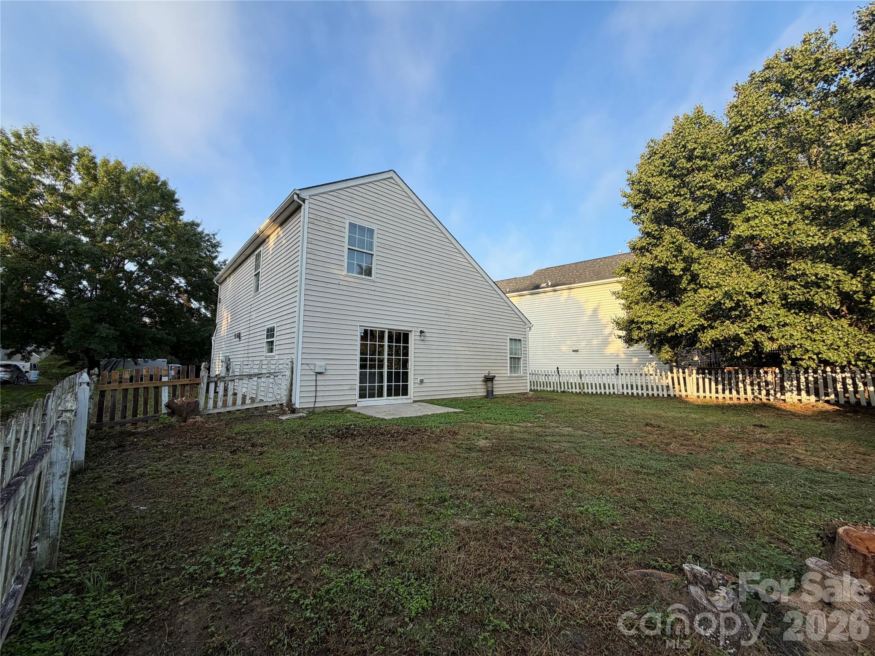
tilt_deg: +5.9
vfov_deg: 85.7
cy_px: 328
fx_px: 354
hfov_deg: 102.1
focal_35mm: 14
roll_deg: -0.4
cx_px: 438
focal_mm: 2.22
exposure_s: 1/531
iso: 40
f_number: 2.2
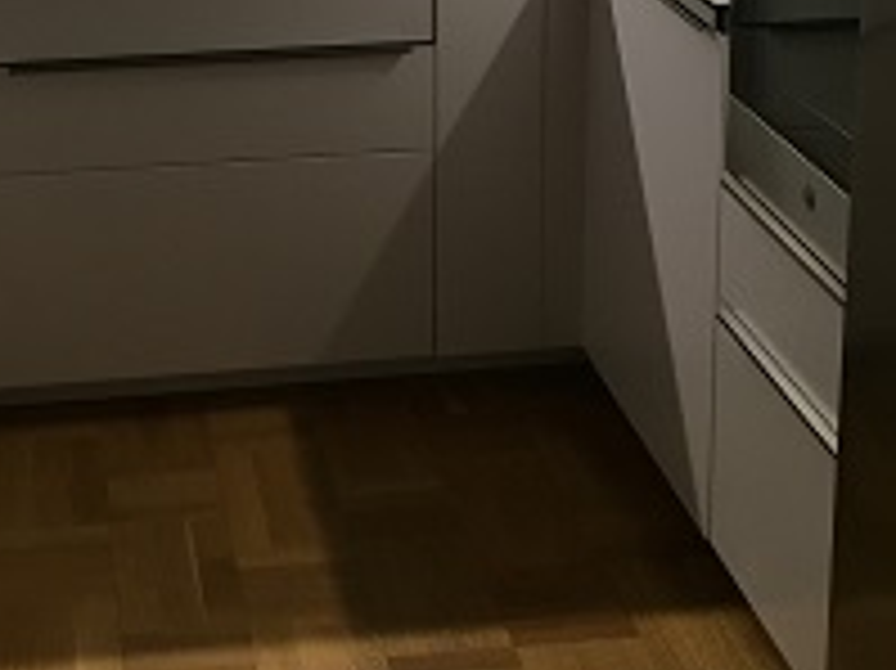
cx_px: 261
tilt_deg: -12.3
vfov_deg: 19.1
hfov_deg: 26.5
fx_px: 1888
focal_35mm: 73
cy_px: -110
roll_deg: +1.3
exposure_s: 1/30
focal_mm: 4.15
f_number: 2.2
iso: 50
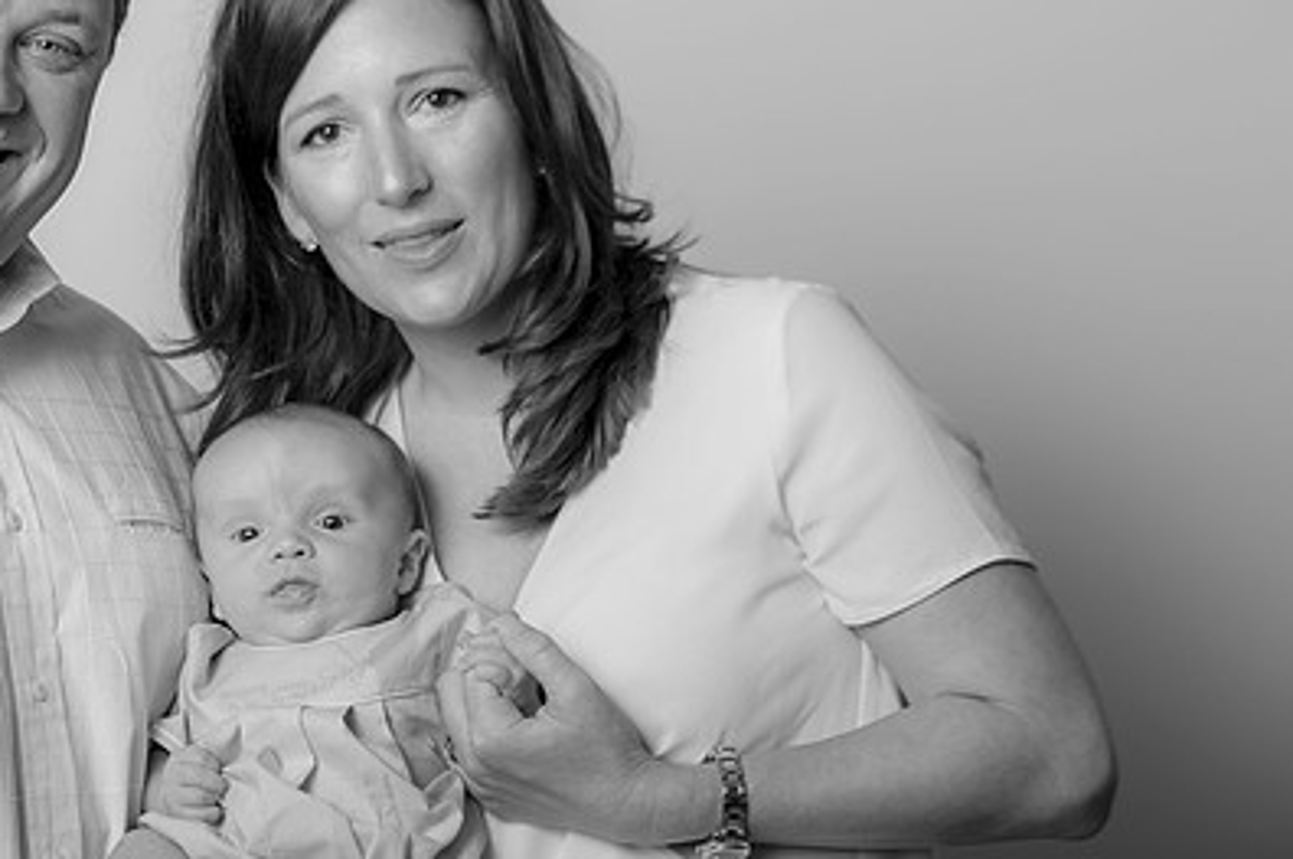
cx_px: 356
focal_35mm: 126
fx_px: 4520
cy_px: 366
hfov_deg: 16.2
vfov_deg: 10.9
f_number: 5.6
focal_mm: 86
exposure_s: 1/200
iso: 250
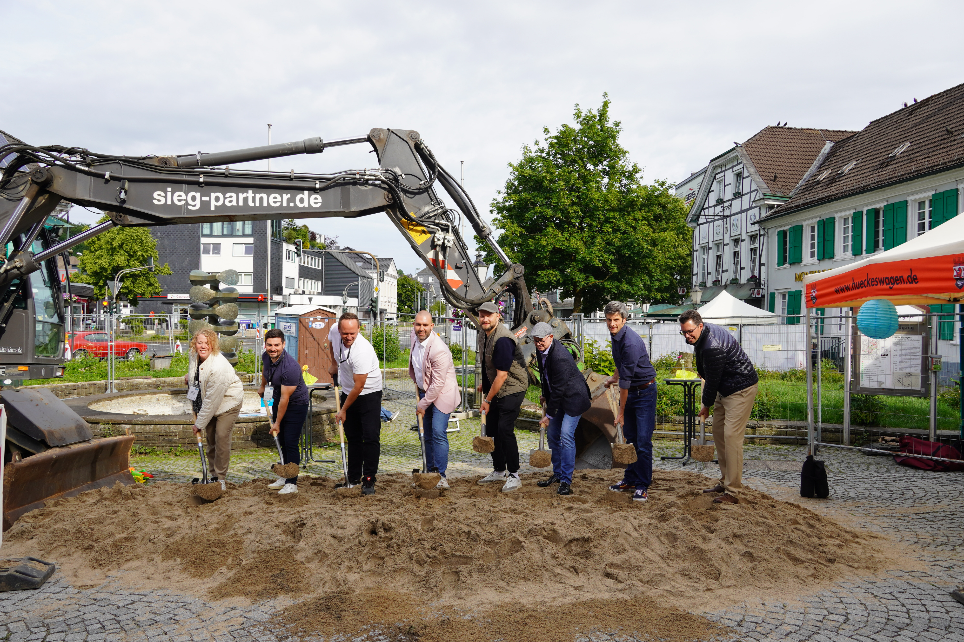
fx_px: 723
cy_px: 321
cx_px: 482
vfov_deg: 47.9
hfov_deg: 67.4
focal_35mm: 27
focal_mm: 18
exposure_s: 1/125
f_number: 8
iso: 100
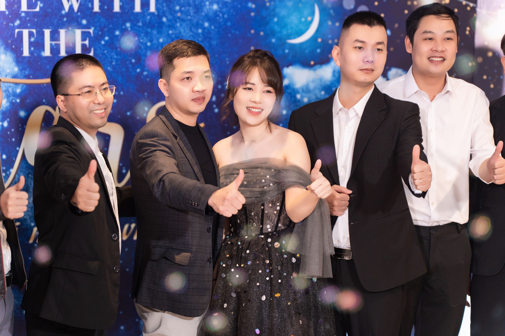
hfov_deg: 19.3
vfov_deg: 12.9
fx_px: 1487
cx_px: 252
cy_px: 168
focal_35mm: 106
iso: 1600
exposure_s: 1/250
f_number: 3.2
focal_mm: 106
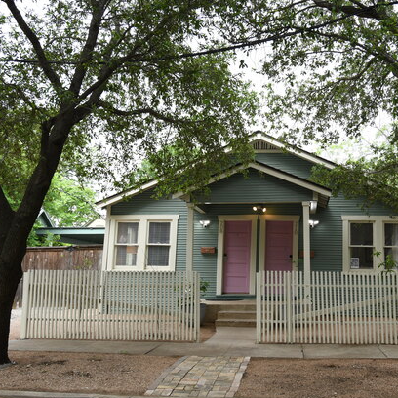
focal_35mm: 40
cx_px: 252
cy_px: 198
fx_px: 520
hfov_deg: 41.5
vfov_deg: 41.9
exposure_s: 1/50
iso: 100
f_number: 8
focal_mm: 20
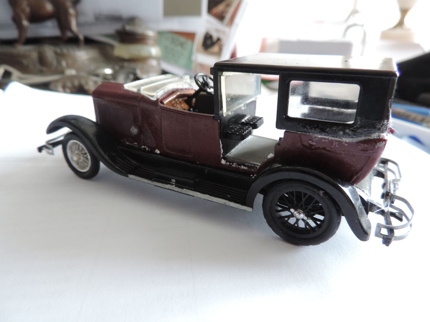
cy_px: 161
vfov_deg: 56.8
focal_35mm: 24
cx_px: 215
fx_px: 298
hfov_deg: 71.6
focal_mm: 4.3
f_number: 3
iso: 560
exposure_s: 1/8
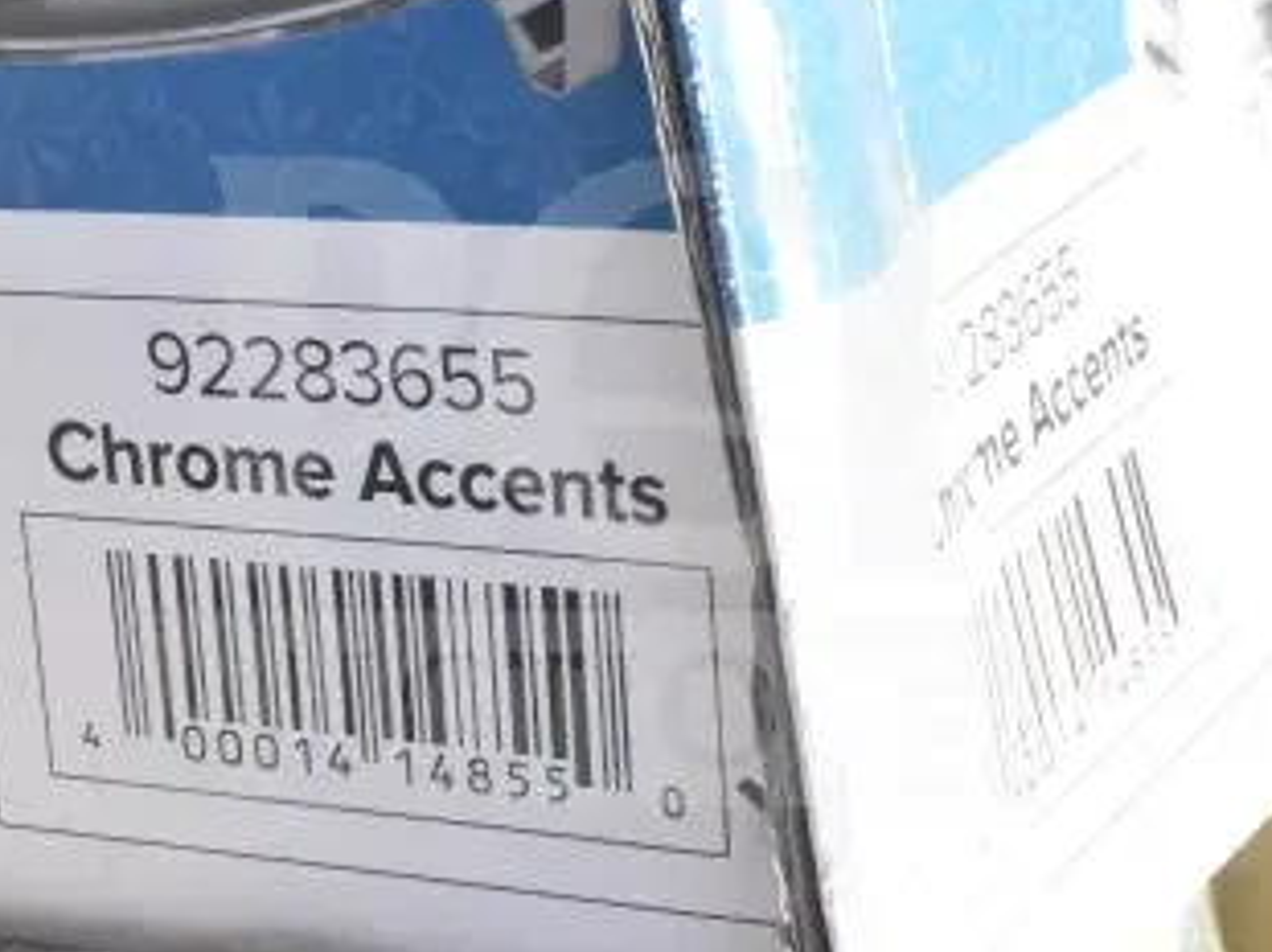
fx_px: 3965
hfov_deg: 18.2
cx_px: 574
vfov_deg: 13.7
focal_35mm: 108
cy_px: 482
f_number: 20
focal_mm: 38
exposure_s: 1/1600
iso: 6400
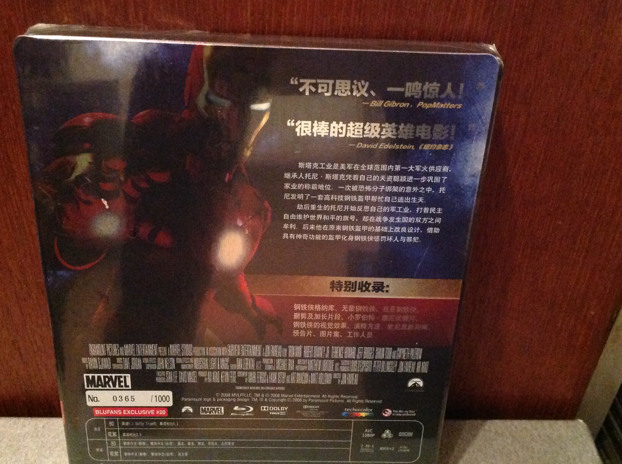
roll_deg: -3.0
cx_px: 307
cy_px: 261
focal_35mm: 43
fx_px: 772
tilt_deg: -38.7
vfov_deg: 33.5
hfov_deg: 43.9
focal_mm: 4.28
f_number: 2.4
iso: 800
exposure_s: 1/17
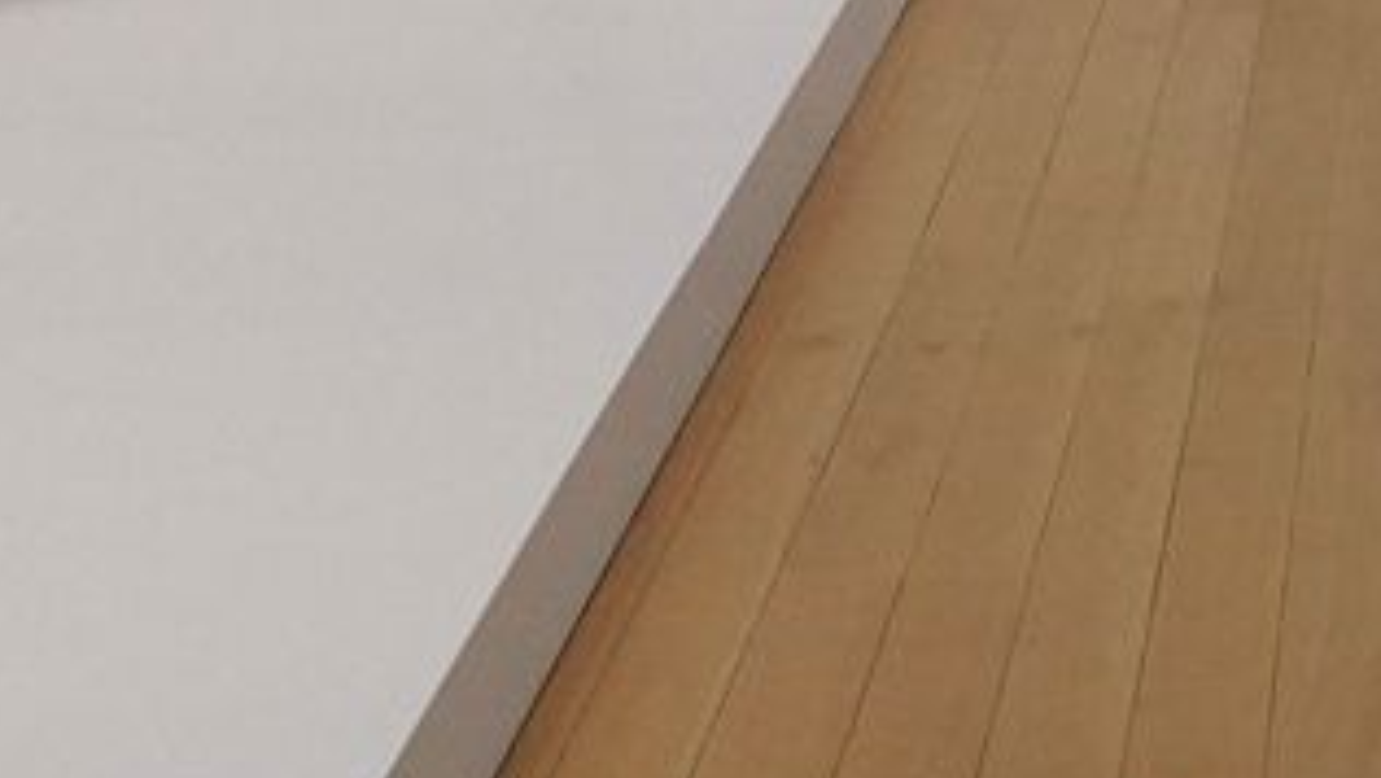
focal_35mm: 159
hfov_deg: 13.5
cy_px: -380
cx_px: 1084
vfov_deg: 7.5
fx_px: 5824
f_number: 5.6
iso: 3200
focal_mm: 24
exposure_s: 1/80
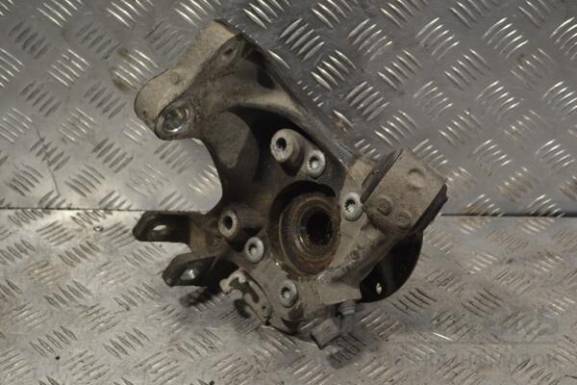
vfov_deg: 20.2
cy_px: 192
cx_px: 288
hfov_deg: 29.9
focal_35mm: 68
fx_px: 1082
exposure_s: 1/100
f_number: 5.3
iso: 400
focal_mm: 45
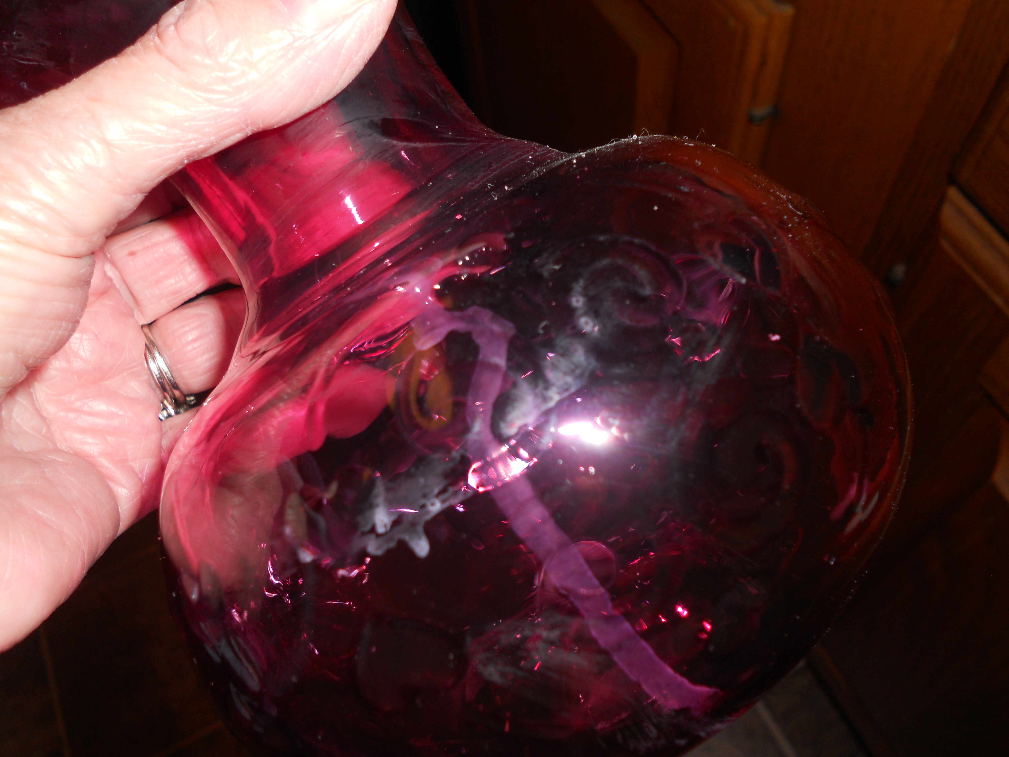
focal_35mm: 32
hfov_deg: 56.8
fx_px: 933
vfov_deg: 44.2
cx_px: 504
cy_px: 378
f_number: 8.8
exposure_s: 1/25
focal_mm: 5.8
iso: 80
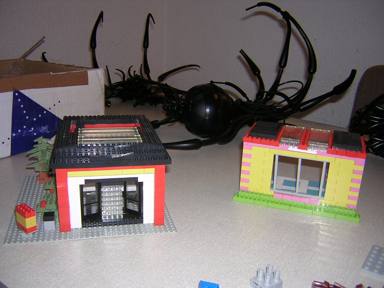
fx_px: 399
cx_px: 192
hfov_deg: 51.4
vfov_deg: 39.7
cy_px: 144
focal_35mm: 36
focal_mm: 4.7
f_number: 2.6
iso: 100
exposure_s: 1/60.1
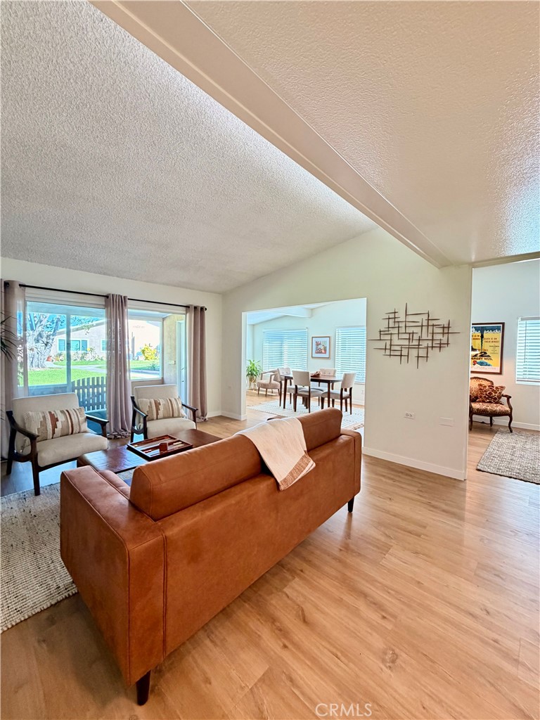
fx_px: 291
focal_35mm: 14
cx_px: 270
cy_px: 360
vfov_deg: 102.1
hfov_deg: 85.7
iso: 250
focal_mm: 2.22
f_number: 2.2
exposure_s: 1/60
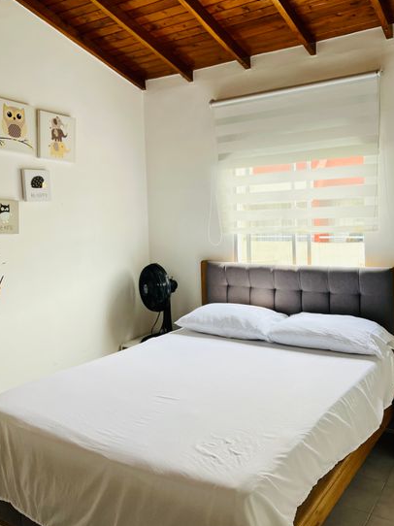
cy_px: 239
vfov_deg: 56.7
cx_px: 189
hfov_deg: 44.1
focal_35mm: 32
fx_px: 486
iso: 40
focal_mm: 5.7
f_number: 1.5
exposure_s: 1/258
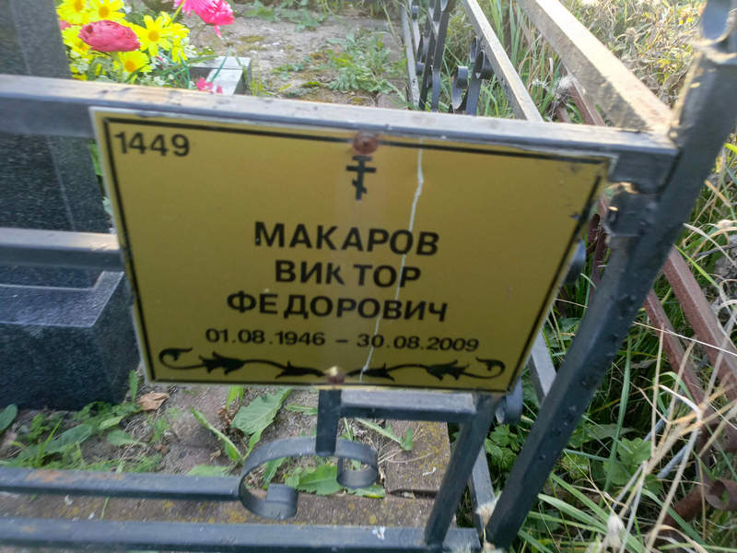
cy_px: 276
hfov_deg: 69.4
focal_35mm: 25
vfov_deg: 54.9
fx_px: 532
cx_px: 368
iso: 218
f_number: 1.69
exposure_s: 1/120
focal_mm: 4.76
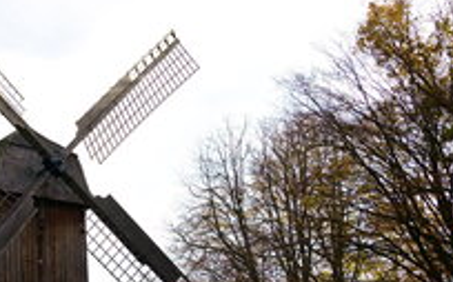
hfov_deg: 28.2
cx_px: 42
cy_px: 212
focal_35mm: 70
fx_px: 863
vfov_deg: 18.4
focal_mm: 35
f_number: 5
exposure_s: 1/200
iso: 100
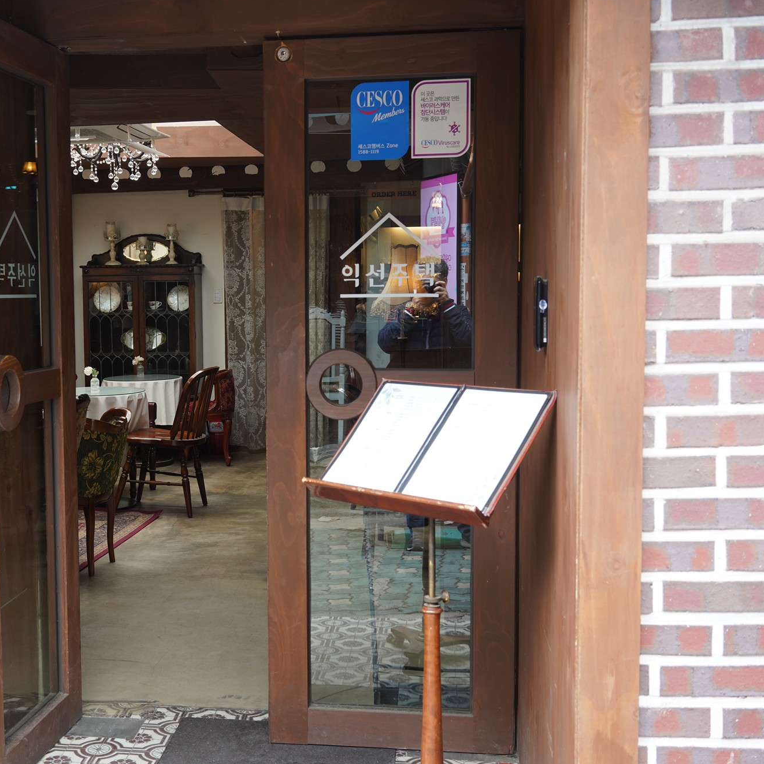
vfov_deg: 37.6
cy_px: 381
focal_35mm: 45
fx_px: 1124
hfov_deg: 37.1
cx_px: 242
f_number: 7.1
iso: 640
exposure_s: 1/100
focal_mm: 35
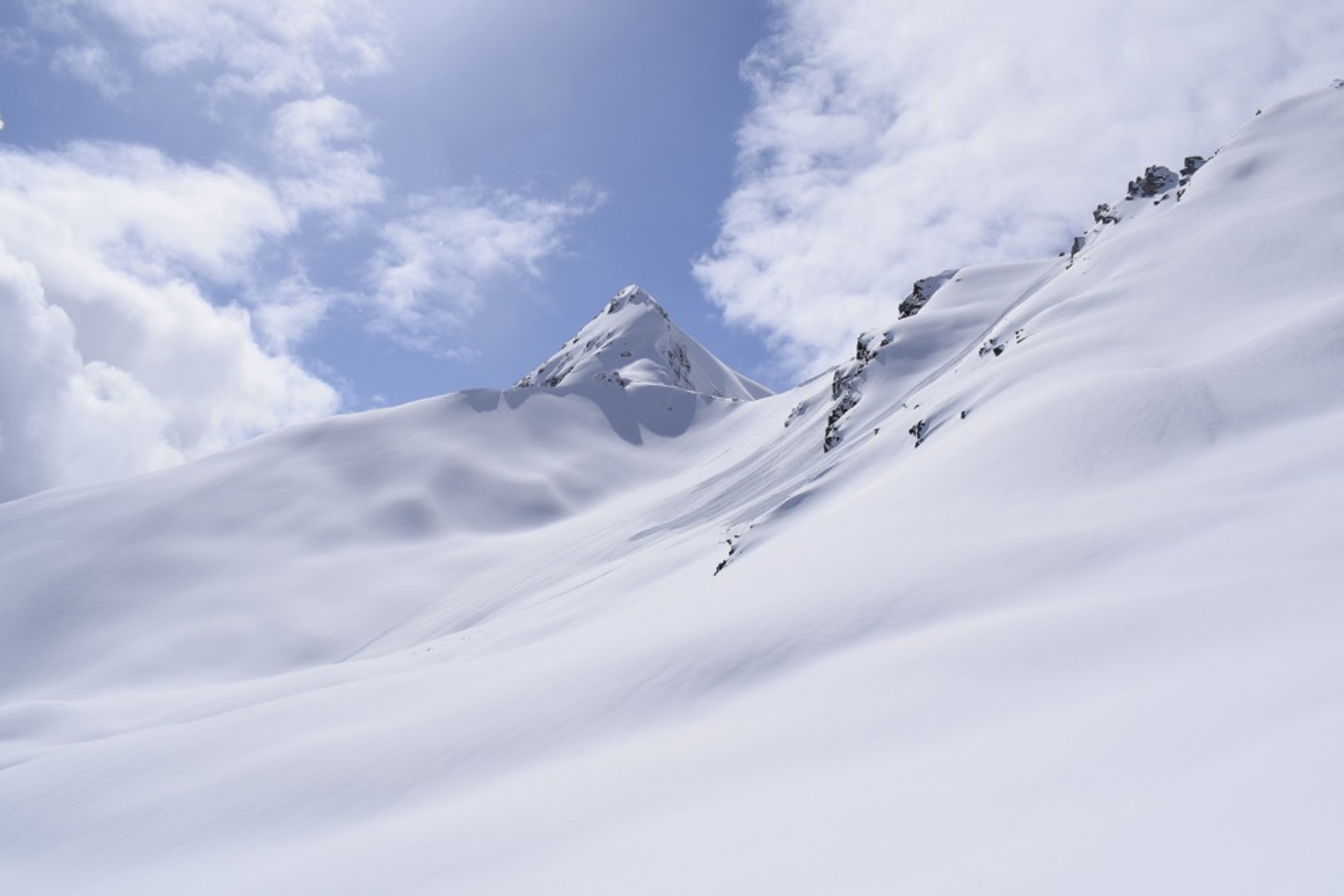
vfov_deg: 40.5
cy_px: 445
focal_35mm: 33
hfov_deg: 57.9
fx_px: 1214
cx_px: 665
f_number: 11
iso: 200
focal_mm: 21
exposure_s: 1/1000
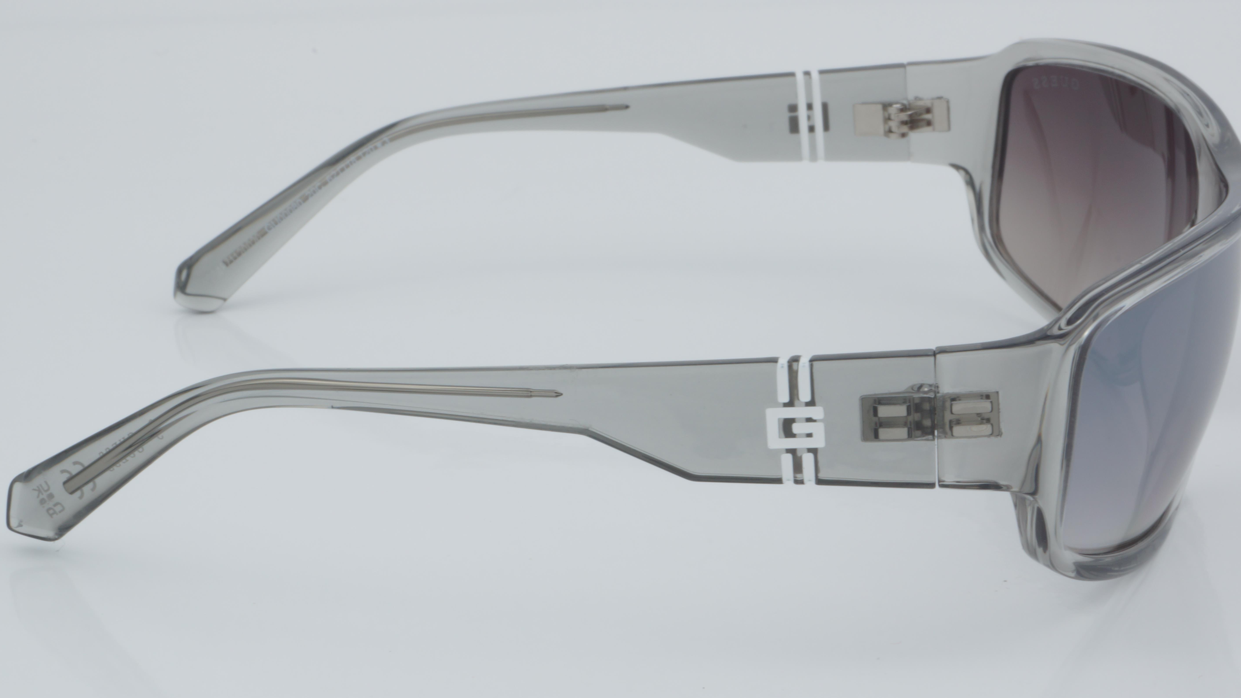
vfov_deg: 13.2
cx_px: 632
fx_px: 3013
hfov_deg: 23.3
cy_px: 385
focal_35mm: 92
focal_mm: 55
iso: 100
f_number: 32
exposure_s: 1/4
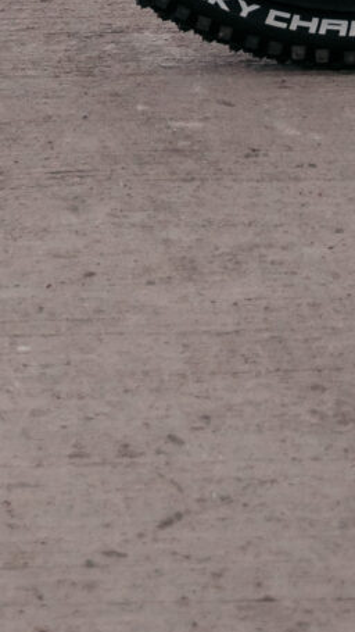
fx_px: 2940
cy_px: -458
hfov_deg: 6.7
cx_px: -314
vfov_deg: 11.5
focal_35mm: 176
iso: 1000
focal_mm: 29.8
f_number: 2.8
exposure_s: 1/200
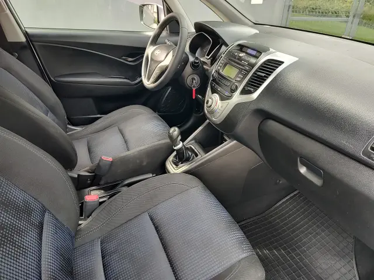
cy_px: 140
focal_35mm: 23
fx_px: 248
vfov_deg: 58.9
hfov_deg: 73.9
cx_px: 187
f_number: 1.8
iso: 100
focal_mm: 5.56
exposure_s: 1/130
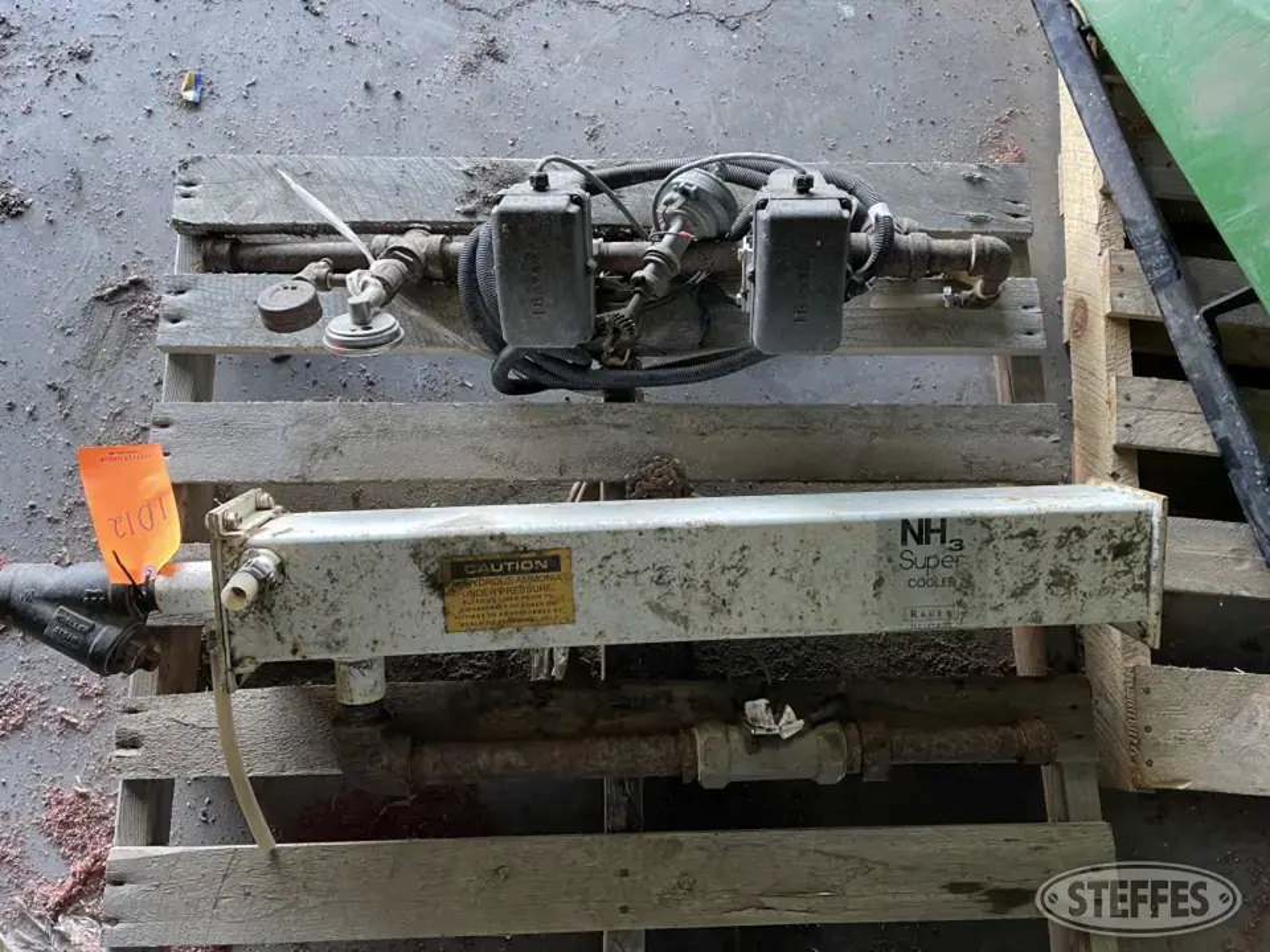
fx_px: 917
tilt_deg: -76.4
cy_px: 476
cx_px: 635
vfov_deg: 54.9
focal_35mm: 25
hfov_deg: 69.4
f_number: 1.6
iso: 200
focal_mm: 5.1
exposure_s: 1/60
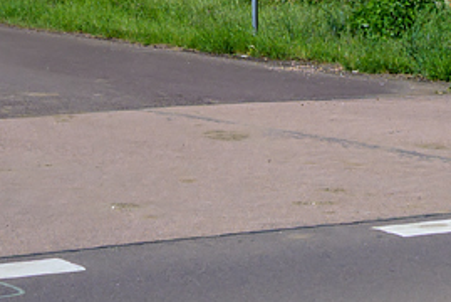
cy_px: -213
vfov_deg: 9.0
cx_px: 424
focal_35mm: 147
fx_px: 1844
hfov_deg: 13.8
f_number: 8
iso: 200
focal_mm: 22
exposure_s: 1/750
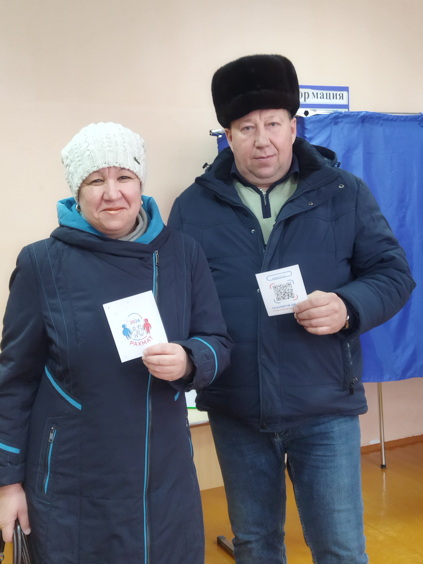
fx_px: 489
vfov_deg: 60.0
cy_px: 275
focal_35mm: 30
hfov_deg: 46.7
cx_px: 193
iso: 463
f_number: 1.79
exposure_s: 1/60
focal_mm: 4.71
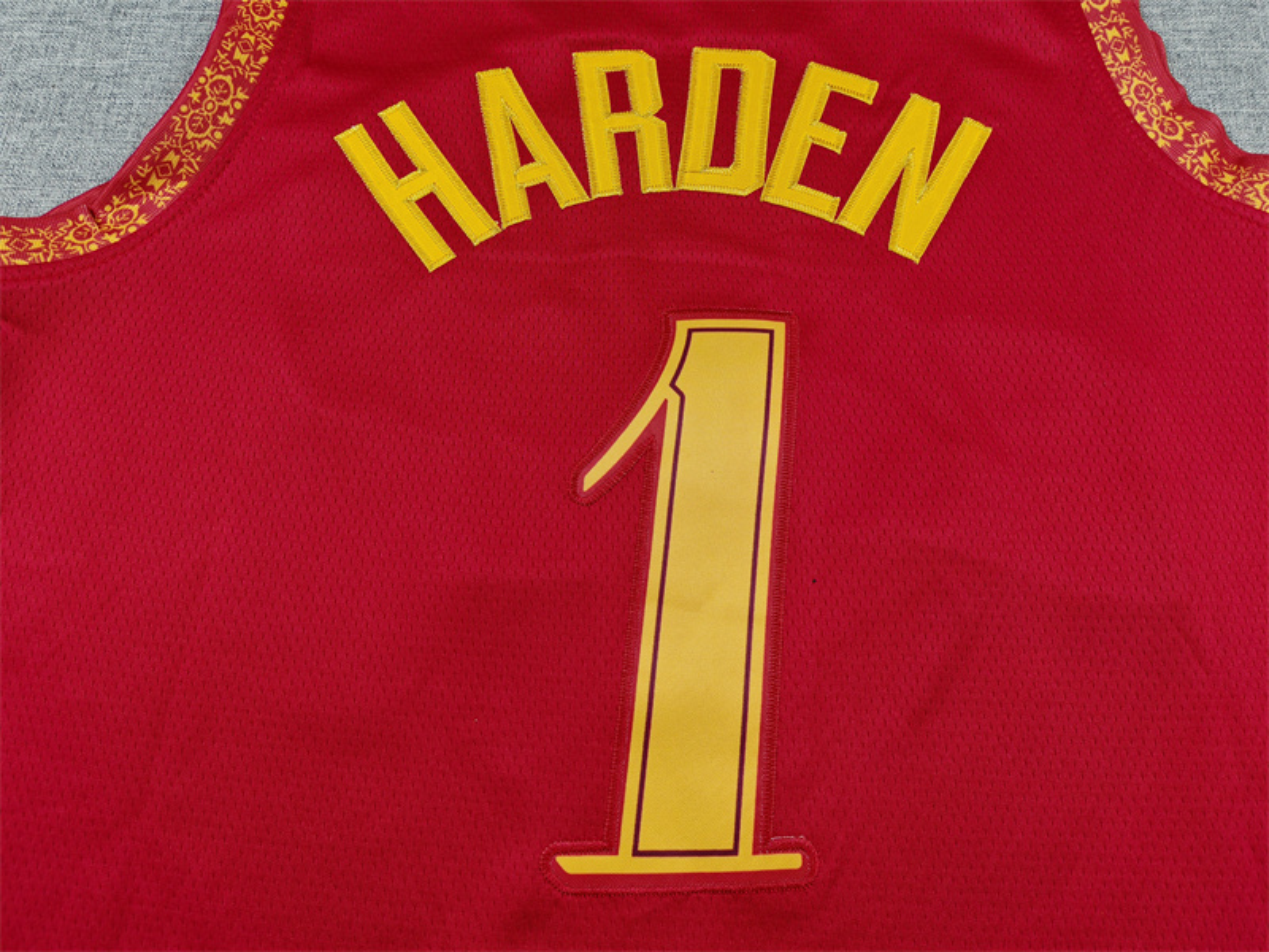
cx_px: 634
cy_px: 476
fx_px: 916
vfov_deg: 54.9
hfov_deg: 69.4
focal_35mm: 25
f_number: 1.9
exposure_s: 1/100
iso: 80
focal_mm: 5.3
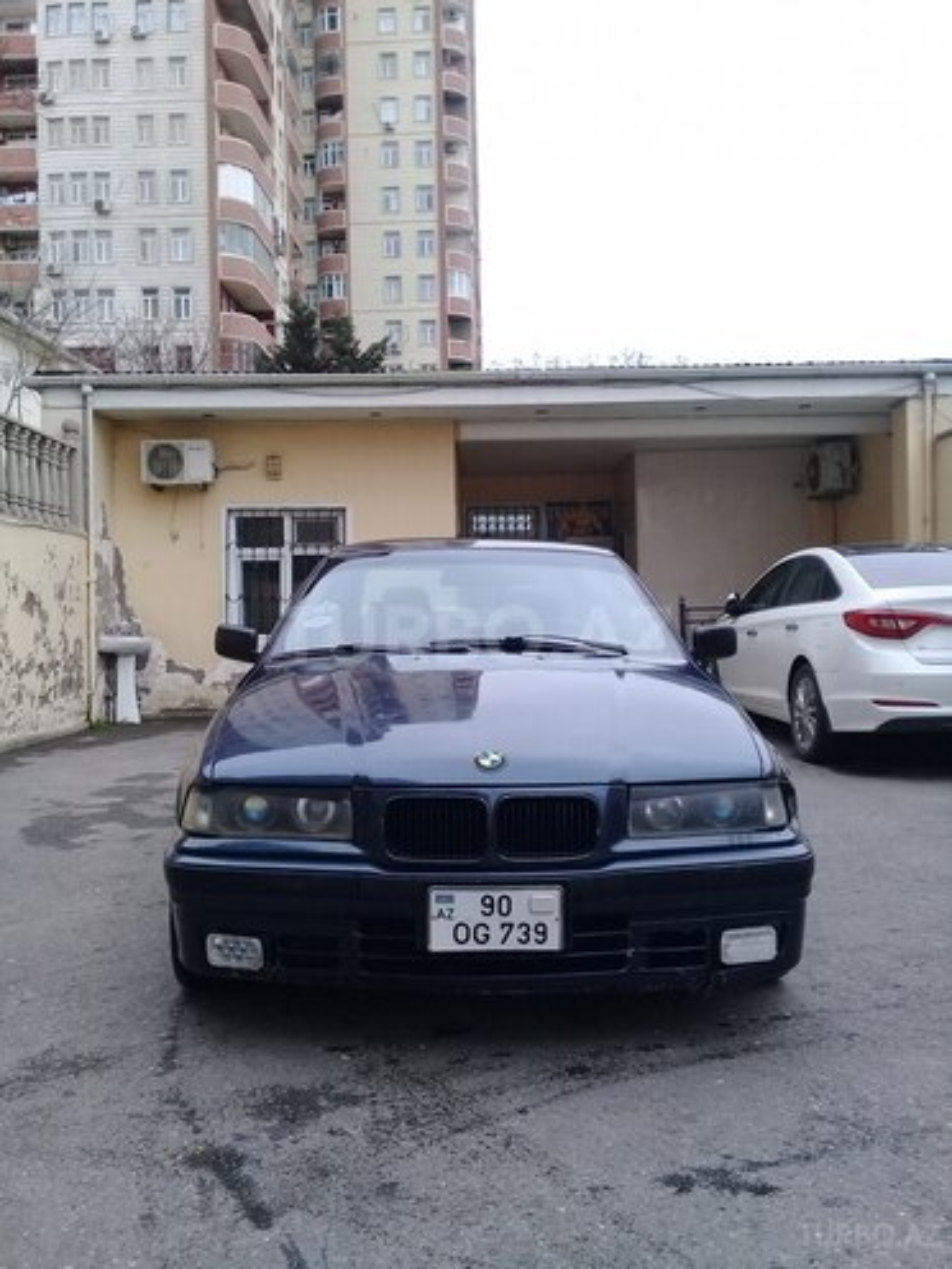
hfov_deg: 45.4
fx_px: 1137
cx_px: 476
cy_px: 634
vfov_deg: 58.4
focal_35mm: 31
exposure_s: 1/173
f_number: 2.2
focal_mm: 3.3
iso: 50
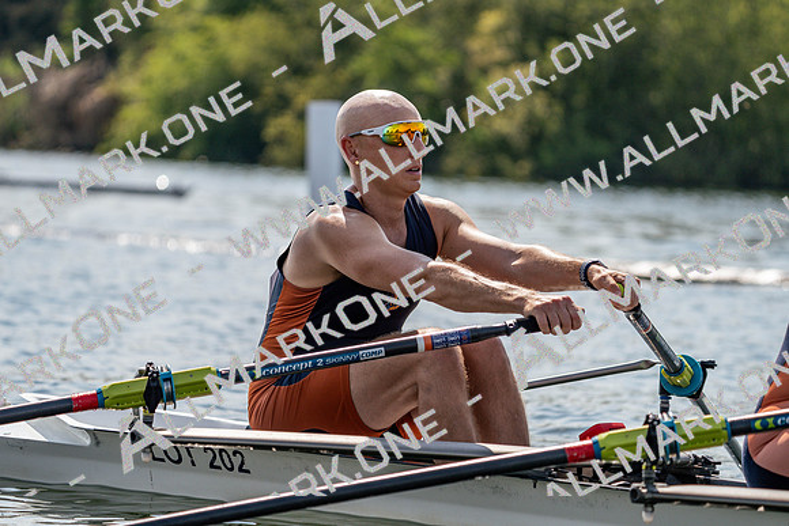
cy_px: 263
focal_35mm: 227
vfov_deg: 6.1
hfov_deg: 9.1
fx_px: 4976
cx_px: 394
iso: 200
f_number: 5.6
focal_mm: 227
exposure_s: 1/1600
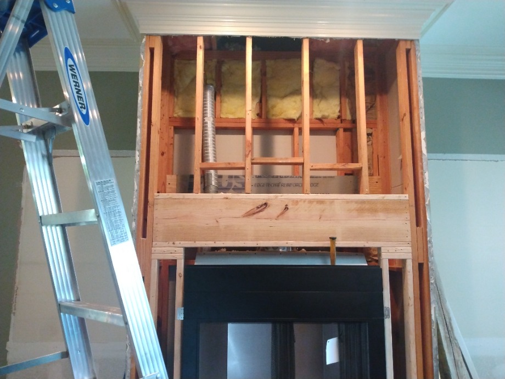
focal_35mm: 20
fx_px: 292
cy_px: 190
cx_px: 252
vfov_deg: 66.0
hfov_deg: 81.7
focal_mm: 3.54
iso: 738
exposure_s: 1/30
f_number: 2
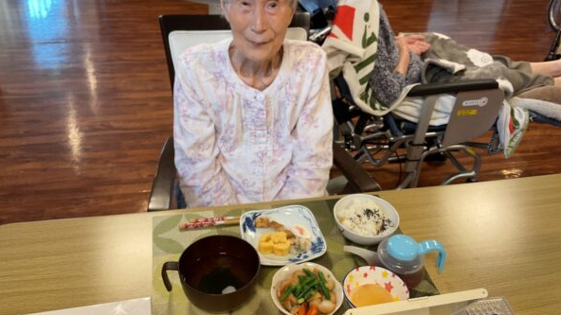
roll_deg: -3.4
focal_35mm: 32
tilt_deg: -33.3
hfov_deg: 61.0
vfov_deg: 36.7
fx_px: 476
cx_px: 280
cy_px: 160
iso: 100
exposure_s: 1/60
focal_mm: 3
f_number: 1.8
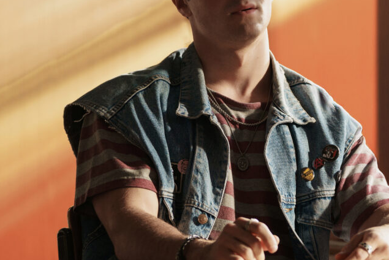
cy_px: 97
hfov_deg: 9.9
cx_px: 263
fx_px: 2248
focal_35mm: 208
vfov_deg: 6.6
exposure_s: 1/250
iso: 800
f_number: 2.8
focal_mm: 129
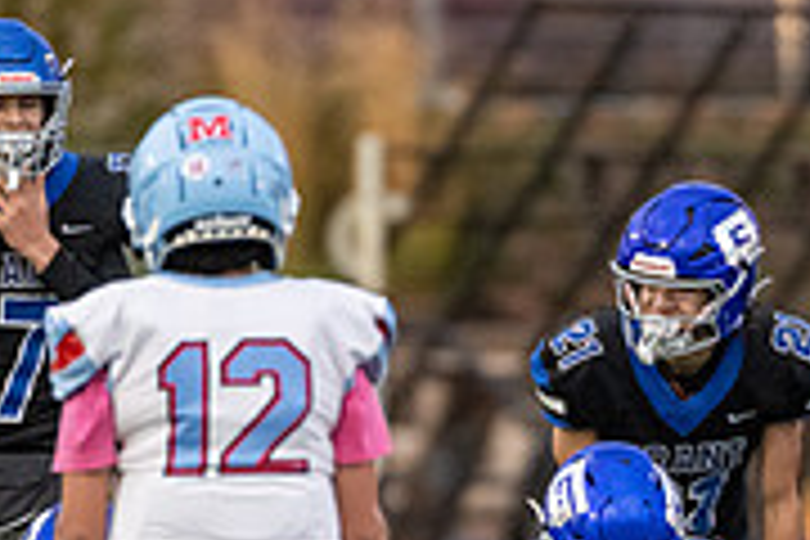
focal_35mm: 1340
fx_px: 30148
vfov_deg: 1.0
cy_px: 808
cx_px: 600
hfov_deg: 1.5
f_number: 4
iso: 4000
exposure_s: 1/1000
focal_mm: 400
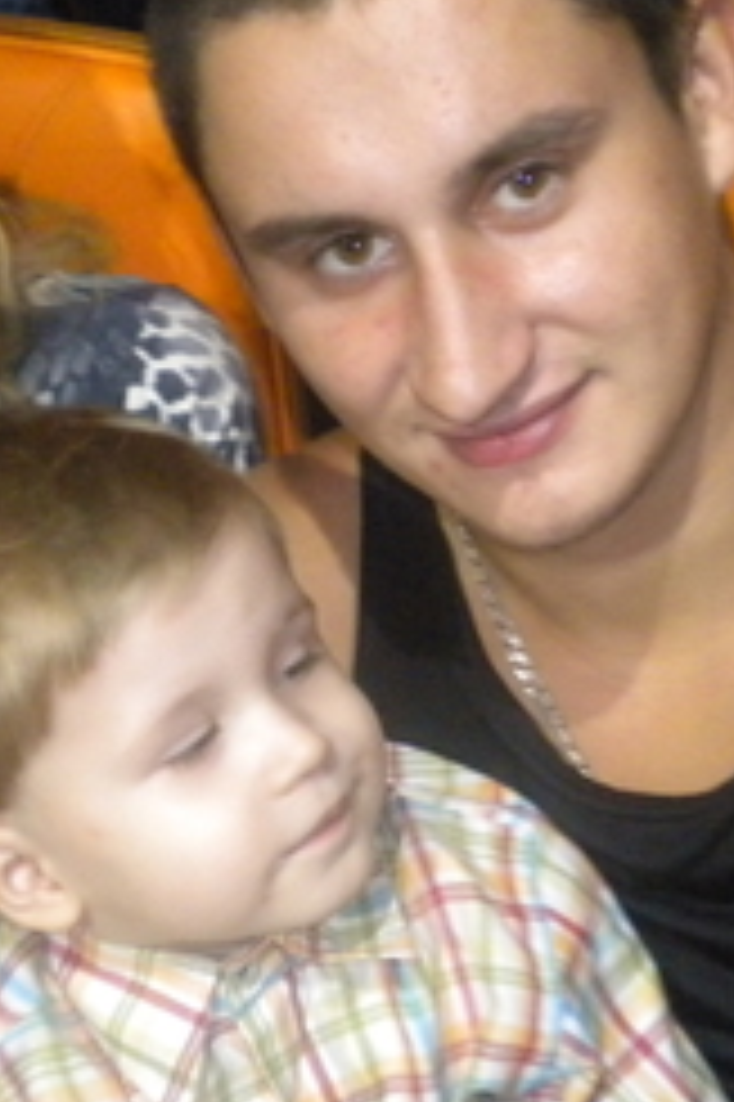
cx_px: 396
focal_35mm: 67
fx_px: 2052
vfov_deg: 30.1
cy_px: 634
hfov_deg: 20.3
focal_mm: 6.3
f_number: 3.1
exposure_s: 1/30
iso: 800
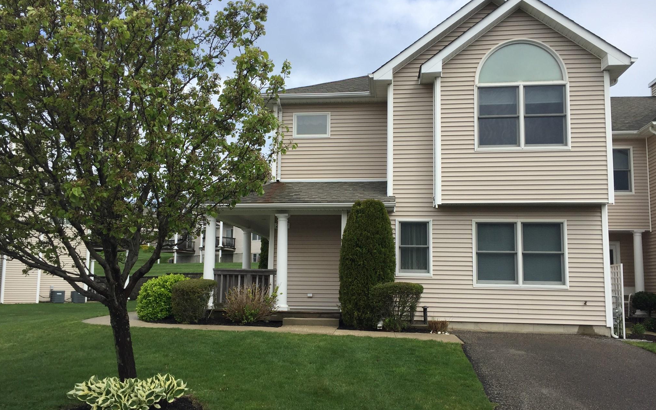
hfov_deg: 61.2
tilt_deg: +6.4
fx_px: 554
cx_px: 328
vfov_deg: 40.5
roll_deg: -0.8
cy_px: 225
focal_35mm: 31
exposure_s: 1/1883
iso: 32
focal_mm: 4.15
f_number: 2.2
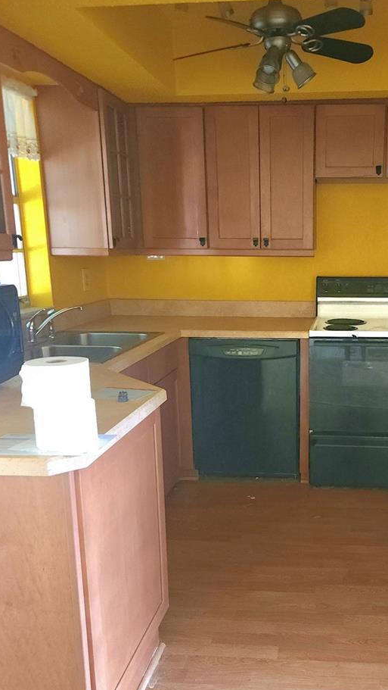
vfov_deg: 59.4
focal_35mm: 33
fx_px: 603
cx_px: 300
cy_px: 373
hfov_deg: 34.8
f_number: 1.8
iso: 500
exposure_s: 1/20
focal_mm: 5.4
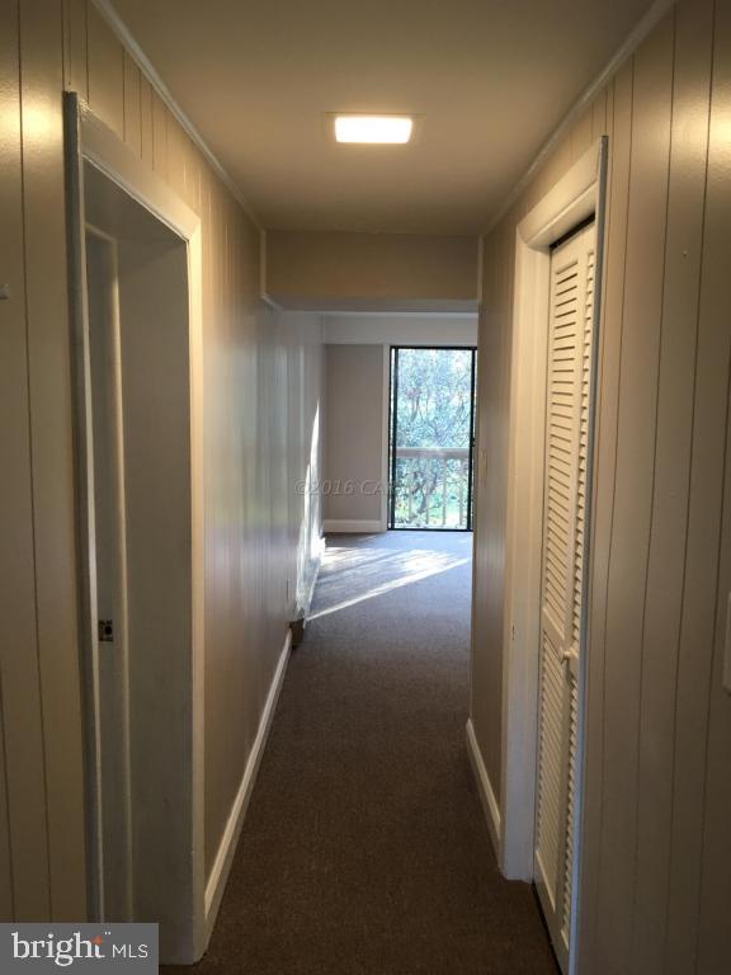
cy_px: 488
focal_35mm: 29
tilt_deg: -6.8
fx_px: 817
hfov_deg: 48.2
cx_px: 366
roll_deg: -2.3
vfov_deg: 61.7
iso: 40
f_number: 2.2
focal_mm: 4.15
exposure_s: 1/15
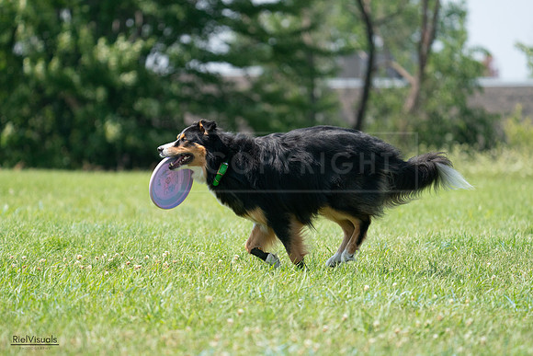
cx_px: 266
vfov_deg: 5.1
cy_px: 178
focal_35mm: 270
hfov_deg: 7.6
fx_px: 3998
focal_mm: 270
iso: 1600
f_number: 5.6
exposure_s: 1/4000
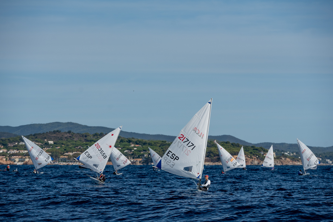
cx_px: 166
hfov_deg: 11.7
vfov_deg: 7.8
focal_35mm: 175
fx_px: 1619
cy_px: 111
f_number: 6.3
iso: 500
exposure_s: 1/2000
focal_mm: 175
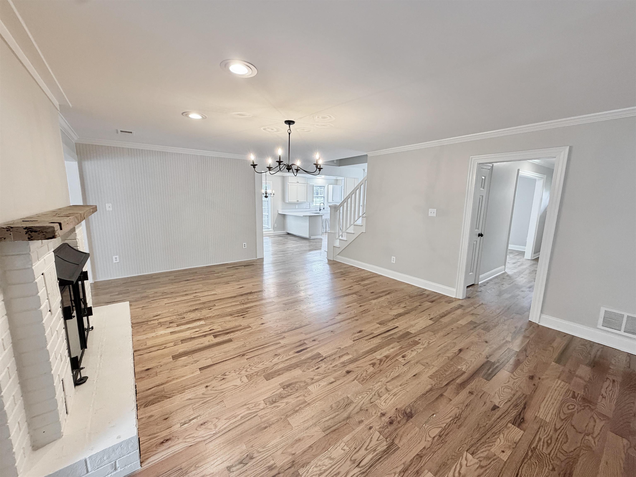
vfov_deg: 85.7
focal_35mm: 14
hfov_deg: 102.1
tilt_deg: -9.0
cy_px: 238
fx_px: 257
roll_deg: -0.7
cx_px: 318
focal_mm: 2.22
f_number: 2.2
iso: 250
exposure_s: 1/60
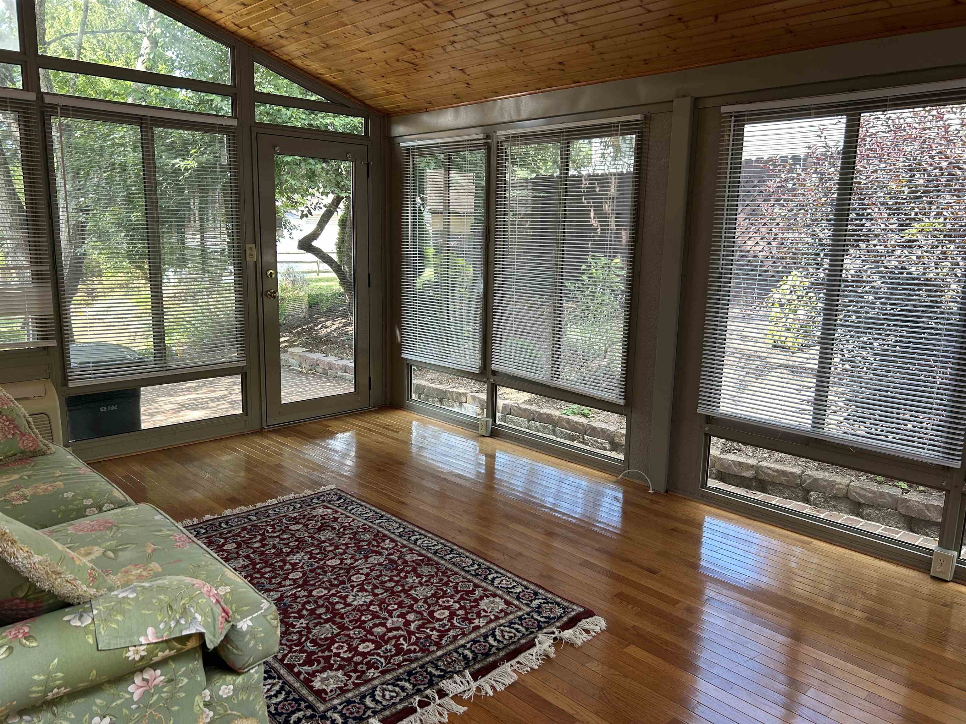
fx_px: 726
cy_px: 362
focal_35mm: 26
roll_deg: -0.4
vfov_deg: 53.1
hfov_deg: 67.3
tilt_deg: -9.7
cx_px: 483
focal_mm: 5.7
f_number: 1.5
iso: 64
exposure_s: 1/120
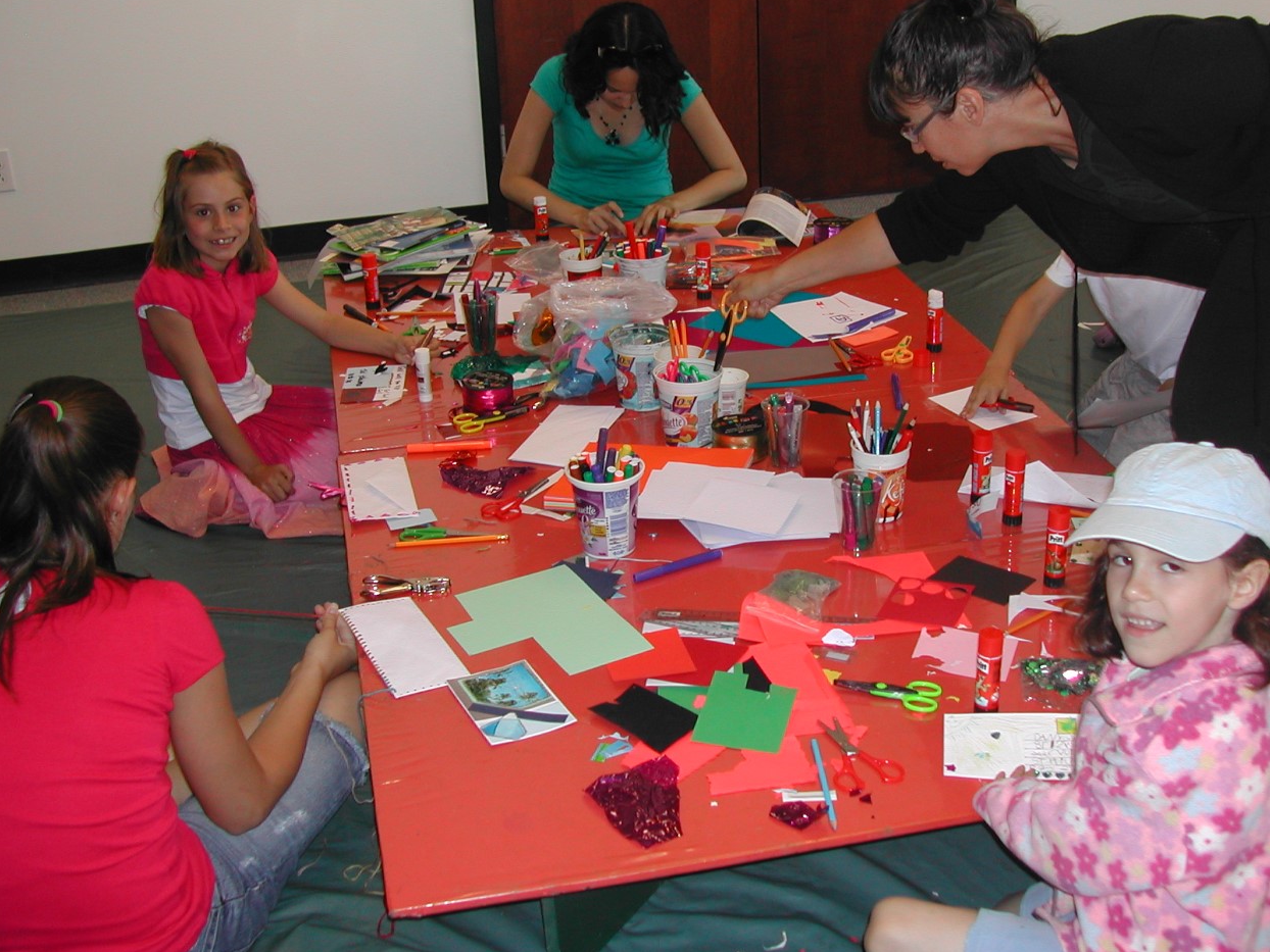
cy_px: 430
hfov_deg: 42.9
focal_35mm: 44
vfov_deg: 32.9
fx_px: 1614
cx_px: 715
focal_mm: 8
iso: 100
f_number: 2.8
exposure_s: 1/30
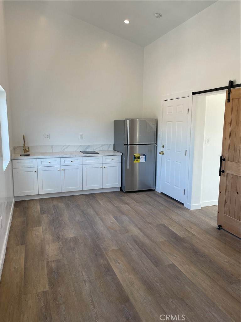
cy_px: 161
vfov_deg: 67.3
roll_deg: -0.2
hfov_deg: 53.1
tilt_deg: -7.9
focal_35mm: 26
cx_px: 120
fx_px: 241
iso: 50
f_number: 1.6
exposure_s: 1/120
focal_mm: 4.2
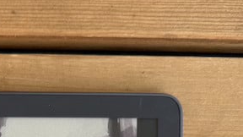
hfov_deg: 18.8
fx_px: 702
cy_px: 364
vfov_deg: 9.5
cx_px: -32
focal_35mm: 109
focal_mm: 6.76
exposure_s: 1/121
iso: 64
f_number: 1.78
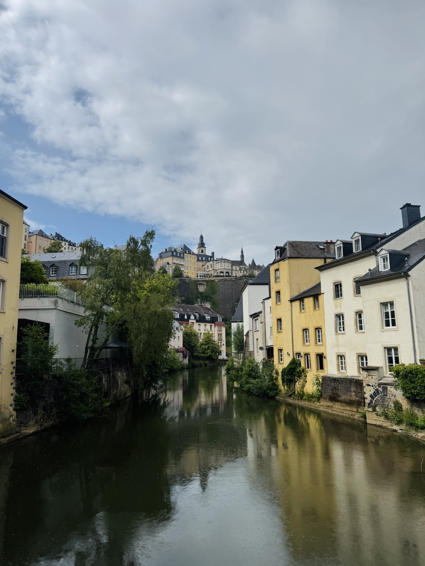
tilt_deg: +9.8
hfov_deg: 56.8
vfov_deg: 71.6
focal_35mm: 24
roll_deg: +1.3
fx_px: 393
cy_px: 283
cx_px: 212
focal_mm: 6.76
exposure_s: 1/7937
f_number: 1.78
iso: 80
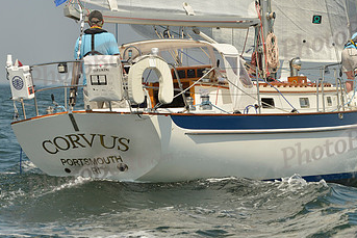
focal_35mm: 196
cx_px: 228
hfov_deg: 10.5
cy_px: 102
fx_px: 1944
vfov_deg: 7.0
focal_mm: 116
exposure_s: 1/1250
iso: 200
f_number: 8
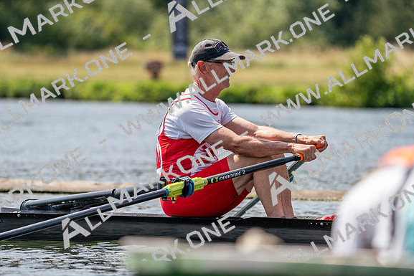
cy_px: 138
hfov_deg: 5.8
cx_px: 207
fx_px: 4083
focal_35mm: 355
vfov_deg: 3.9
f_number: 6.3
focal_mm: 353
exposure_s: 1/1600
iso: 250
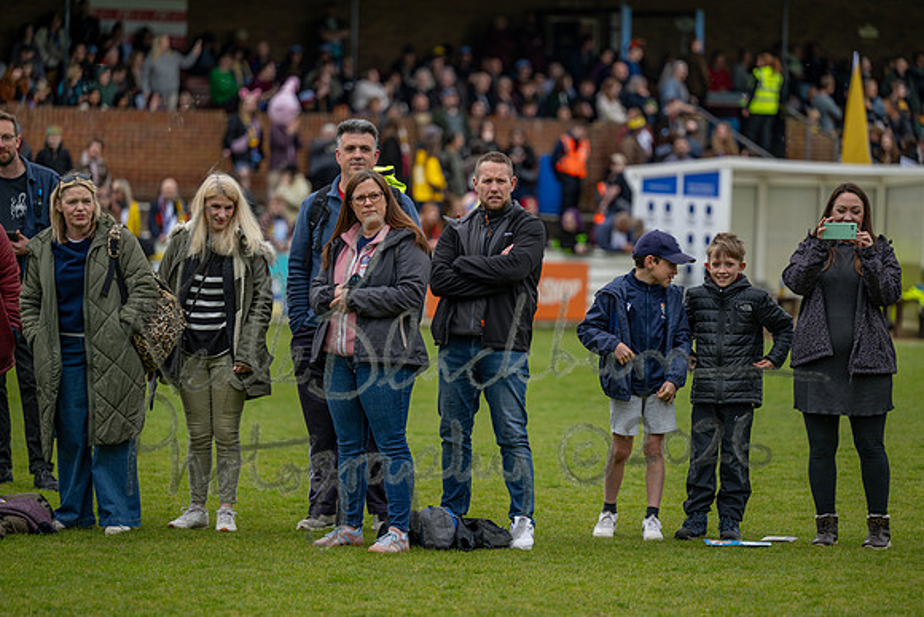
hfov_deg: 12.4
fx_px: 4251
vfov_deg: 8.3
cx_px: 478
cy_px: 298
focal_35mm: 166
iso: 125
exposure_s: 1/1250
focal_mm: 160
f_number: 2.8
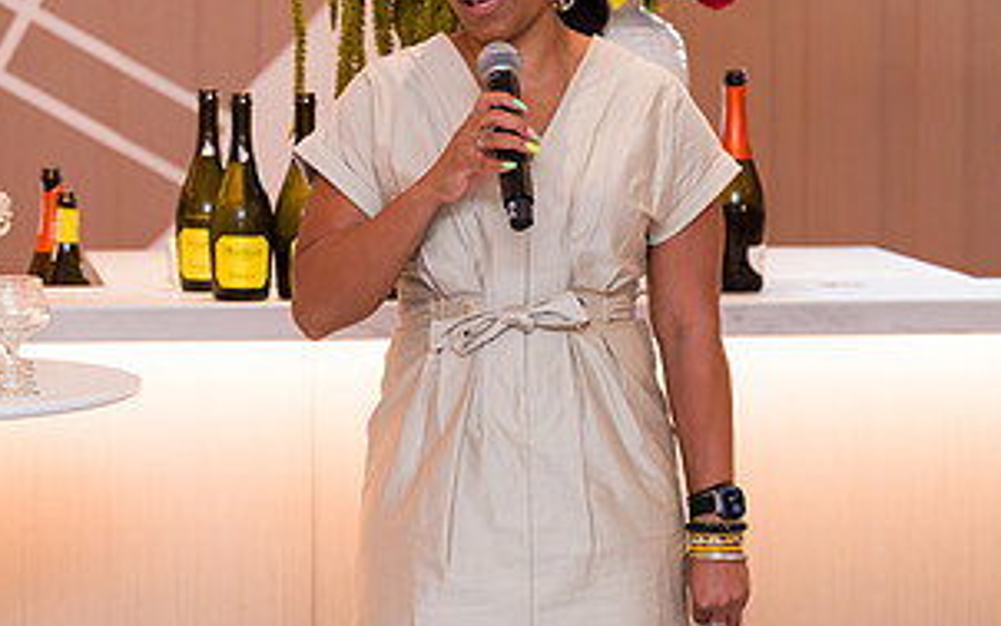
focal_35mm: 157
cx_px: 462
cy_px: 176
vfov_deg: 8.4
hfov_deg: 13.3
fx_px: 4285
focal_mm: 76
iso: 800
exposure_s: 1/160
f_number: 3.2
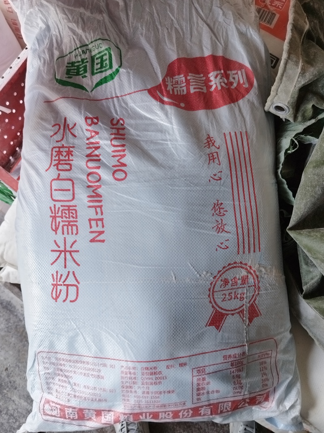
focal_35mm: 23
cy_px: 216
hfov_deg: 58.9
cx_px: 162
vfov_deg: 73.9
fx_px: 287
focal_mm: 5.52
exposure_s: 1/100
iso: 221
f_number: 1.9
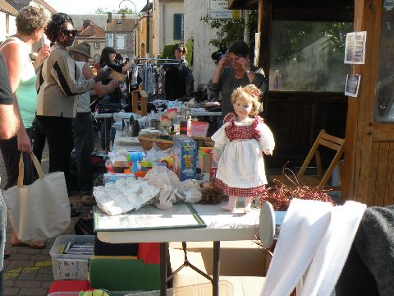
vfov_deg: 32.2
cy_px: 142
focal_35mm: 45
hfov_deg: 41.2
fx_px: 512
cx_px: 112
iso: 100
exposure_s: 1/250
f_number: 5
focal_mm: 4.7
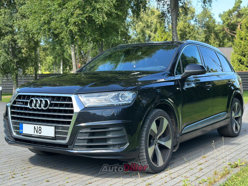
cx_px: 124
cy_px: 93
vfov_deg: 30.3
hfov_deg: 39.7
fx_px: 344
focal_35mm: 48
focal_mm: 6.86
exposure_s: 1/577
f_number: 1.78
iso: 80
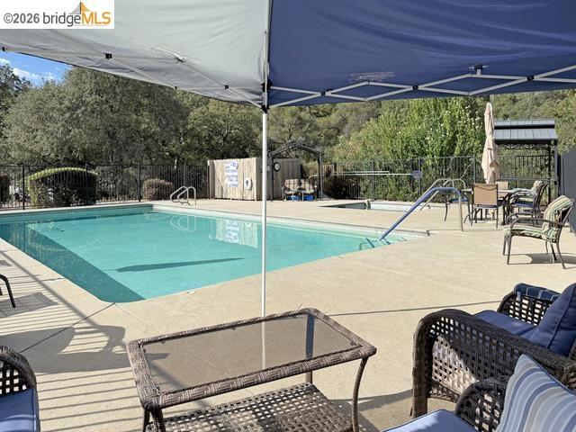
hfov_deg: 71.6
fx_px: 399
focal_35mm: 24
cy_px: 216
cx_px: 288
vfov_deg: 56.8
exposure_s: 1/4975
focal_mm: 6.76
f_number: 1.78
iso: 80
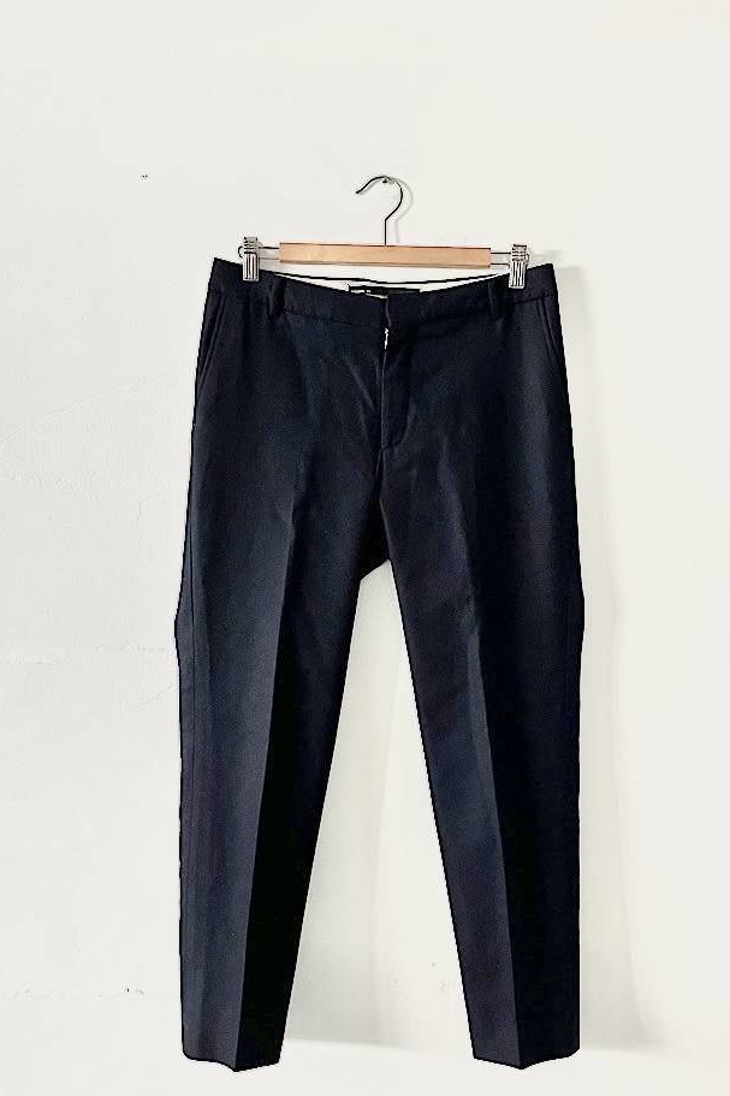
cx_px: 380
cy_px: 558
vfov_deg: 50.7
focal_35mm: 38
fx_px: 1156
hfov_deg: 35.0
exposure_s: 1/60
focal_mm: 5.1
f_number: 1.6
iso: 200
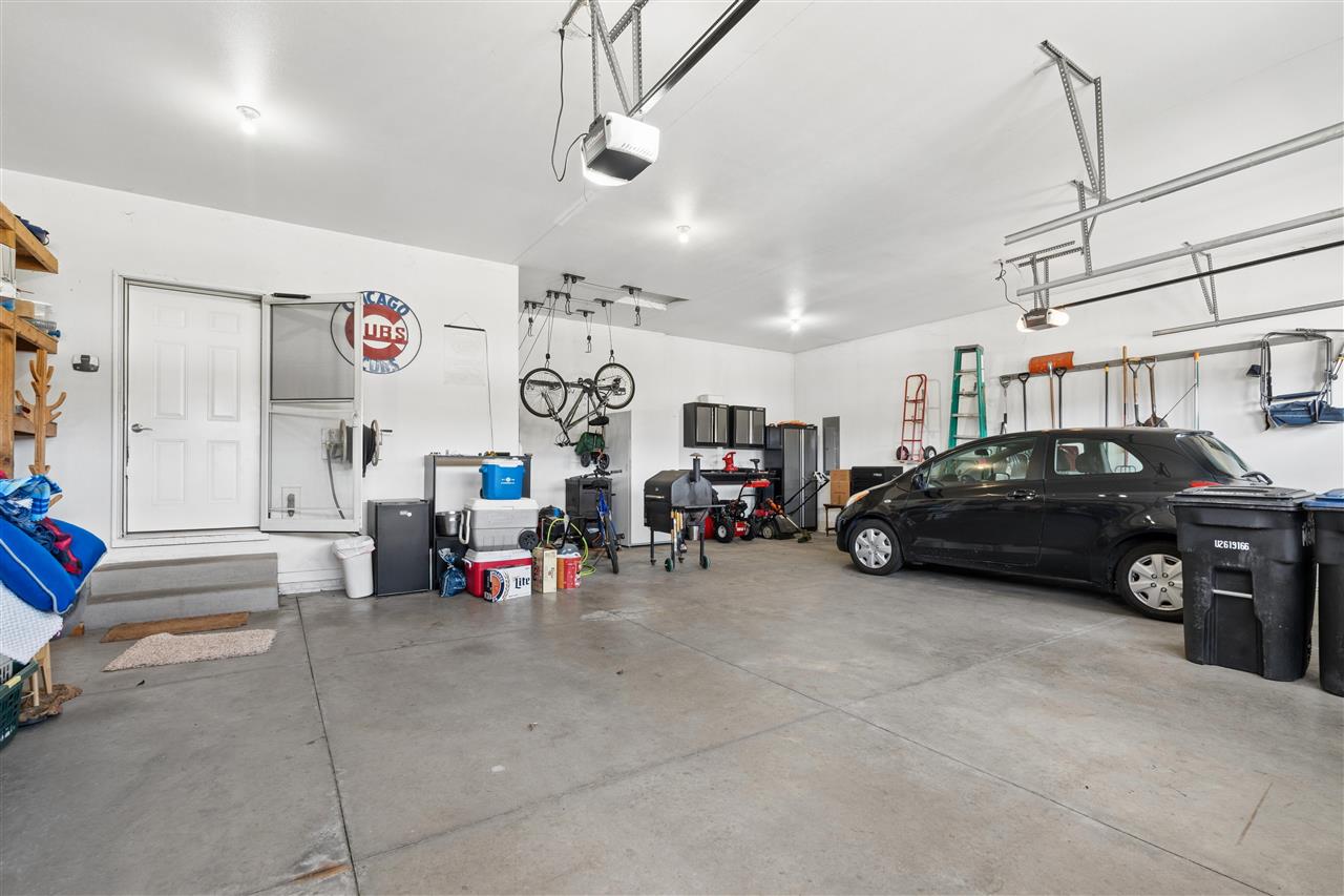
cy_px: 448
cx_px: 672
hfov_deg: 96.7
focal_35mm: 16
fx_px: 597
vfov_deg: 73.7
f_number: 10
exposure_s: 1/6
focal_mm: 16
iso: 400
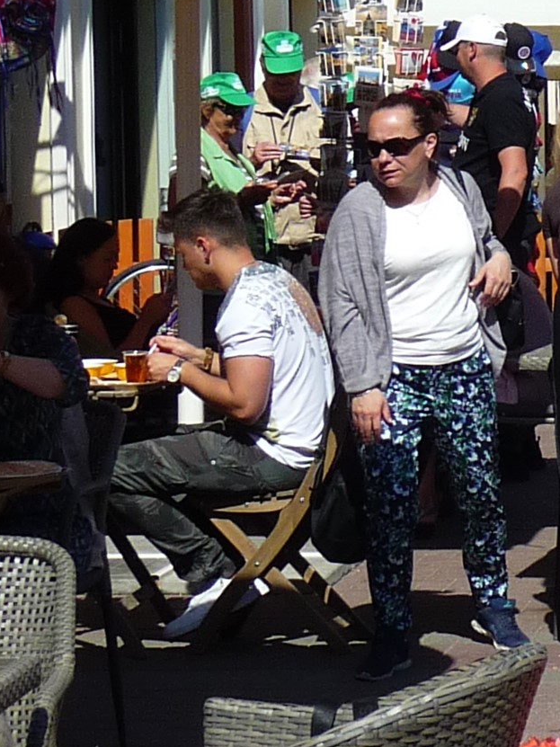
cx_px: 929
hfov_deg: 9.1
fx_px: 3409
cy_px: -24
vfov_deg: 12.3
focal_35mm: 158
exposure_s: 1/250
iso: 100
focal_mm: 6.3
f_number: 9
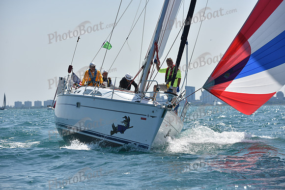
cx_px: 142
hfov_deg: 14.7
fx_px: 1109
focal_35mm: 140
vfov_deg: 9.8
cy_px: 95
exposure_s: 1/2000
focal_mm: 140
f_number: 7.1
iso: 250
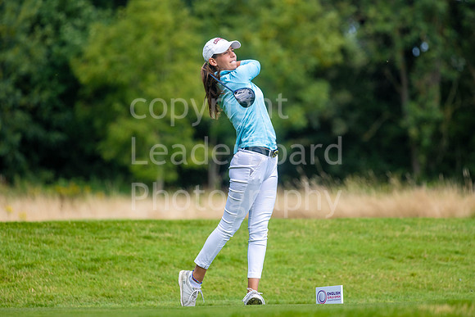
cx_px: 238
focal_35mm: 300
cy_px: 158
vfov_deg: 4.6
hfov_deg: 6.9
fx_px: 3959
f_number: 5
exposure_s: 1/800
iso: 200
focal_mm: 300
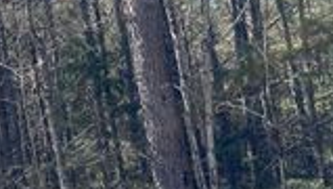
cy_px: 127
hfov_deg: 22.3
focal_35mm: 82
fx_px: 725
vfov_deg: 14.8
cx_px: -134
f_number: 1.78
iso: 80
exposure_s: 1/1393
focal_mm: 6.86
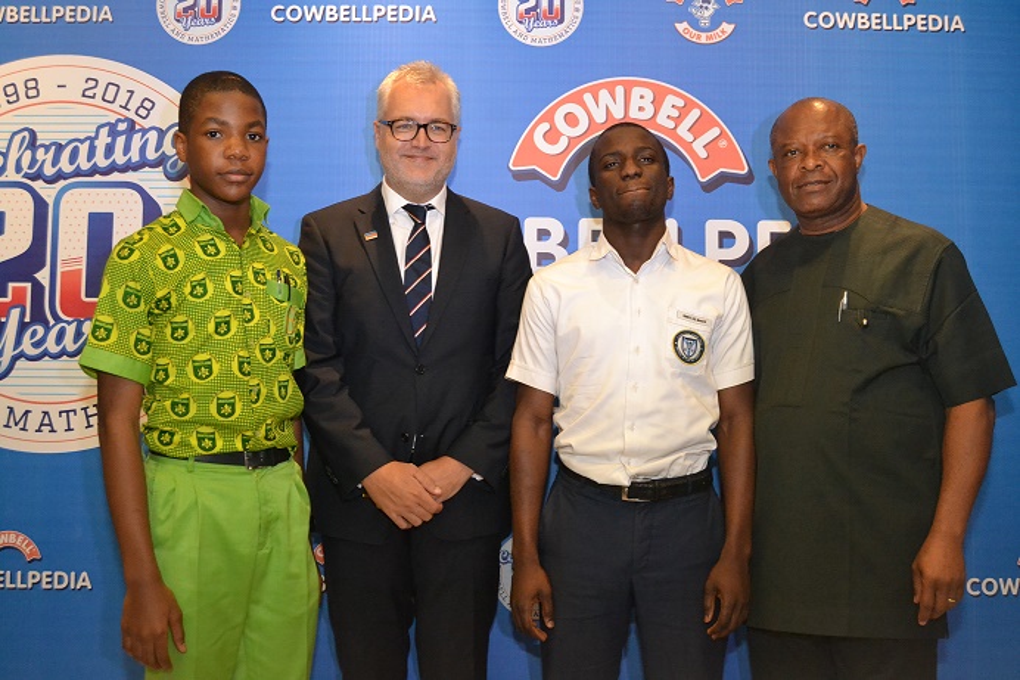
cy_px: 340
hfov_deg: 49.6
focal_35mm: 39
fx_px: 1105
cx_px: 510
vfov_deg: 34.2
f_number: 5.6
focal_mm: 26
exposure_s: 1/125
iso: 3200
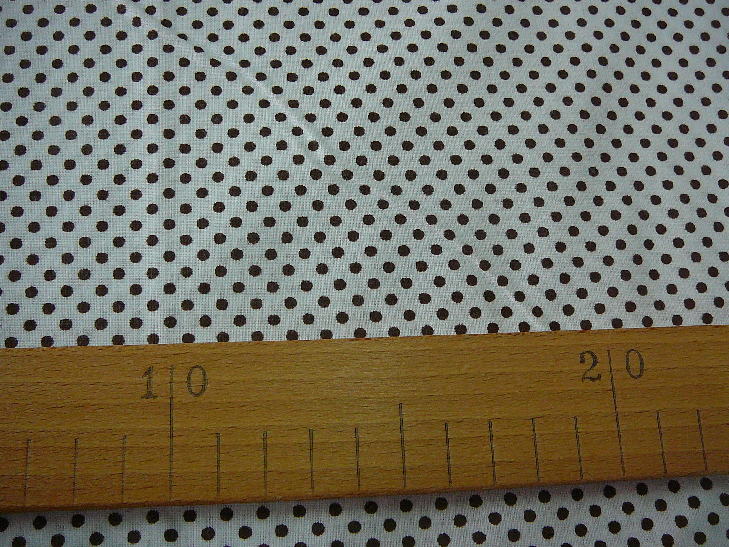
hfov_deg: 52.6
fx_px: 737
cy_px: 274
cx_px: 364
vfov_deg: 40.7
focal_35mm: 35
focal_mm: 5.2
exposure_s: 1/40
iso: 160
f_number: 2.8
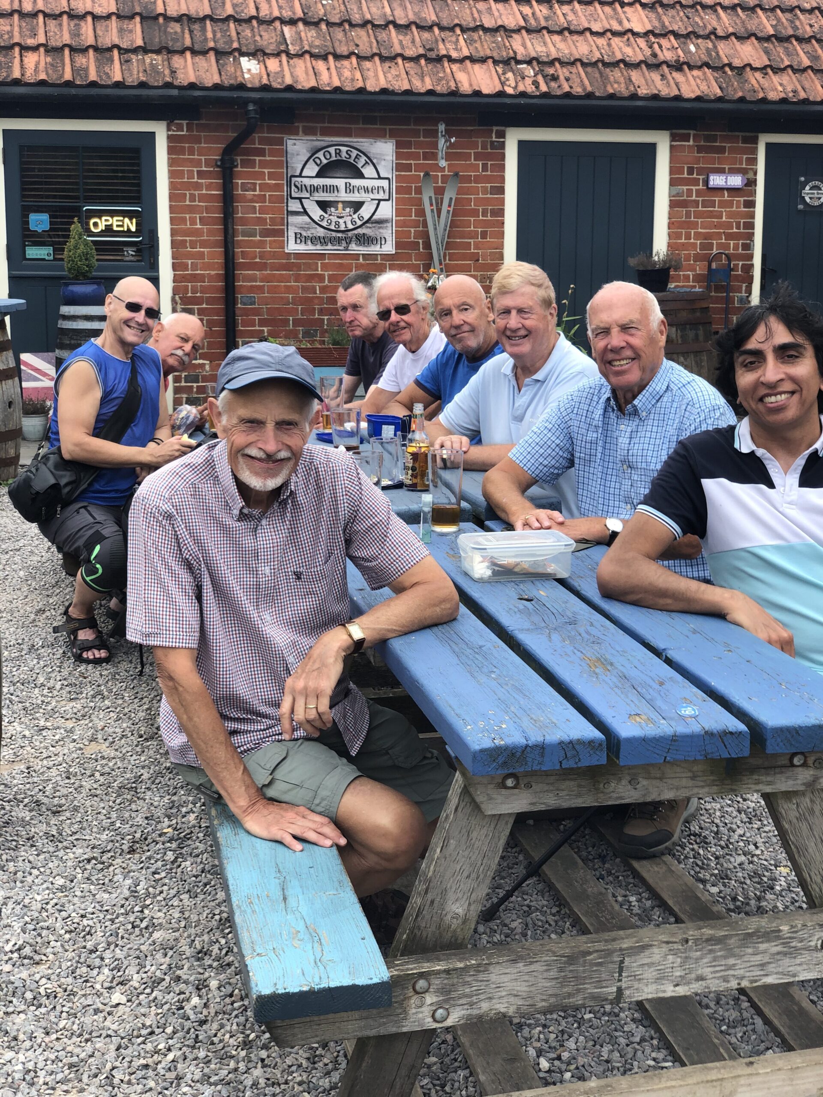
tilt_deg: -9.6
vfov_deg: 36.8
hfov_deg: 28.0
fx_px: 1648
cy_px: 548
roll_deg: +0.8
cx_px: 412
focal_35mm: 52
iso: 16
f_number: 2.4
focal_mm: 6
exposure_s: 1/296
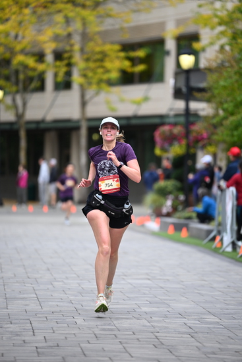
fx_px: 2015
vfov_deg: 10.3
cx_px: 121
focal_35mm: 200
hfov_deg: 6.9
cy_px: 181
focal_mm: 200
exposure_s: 1/2000
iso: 640
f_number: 2.8
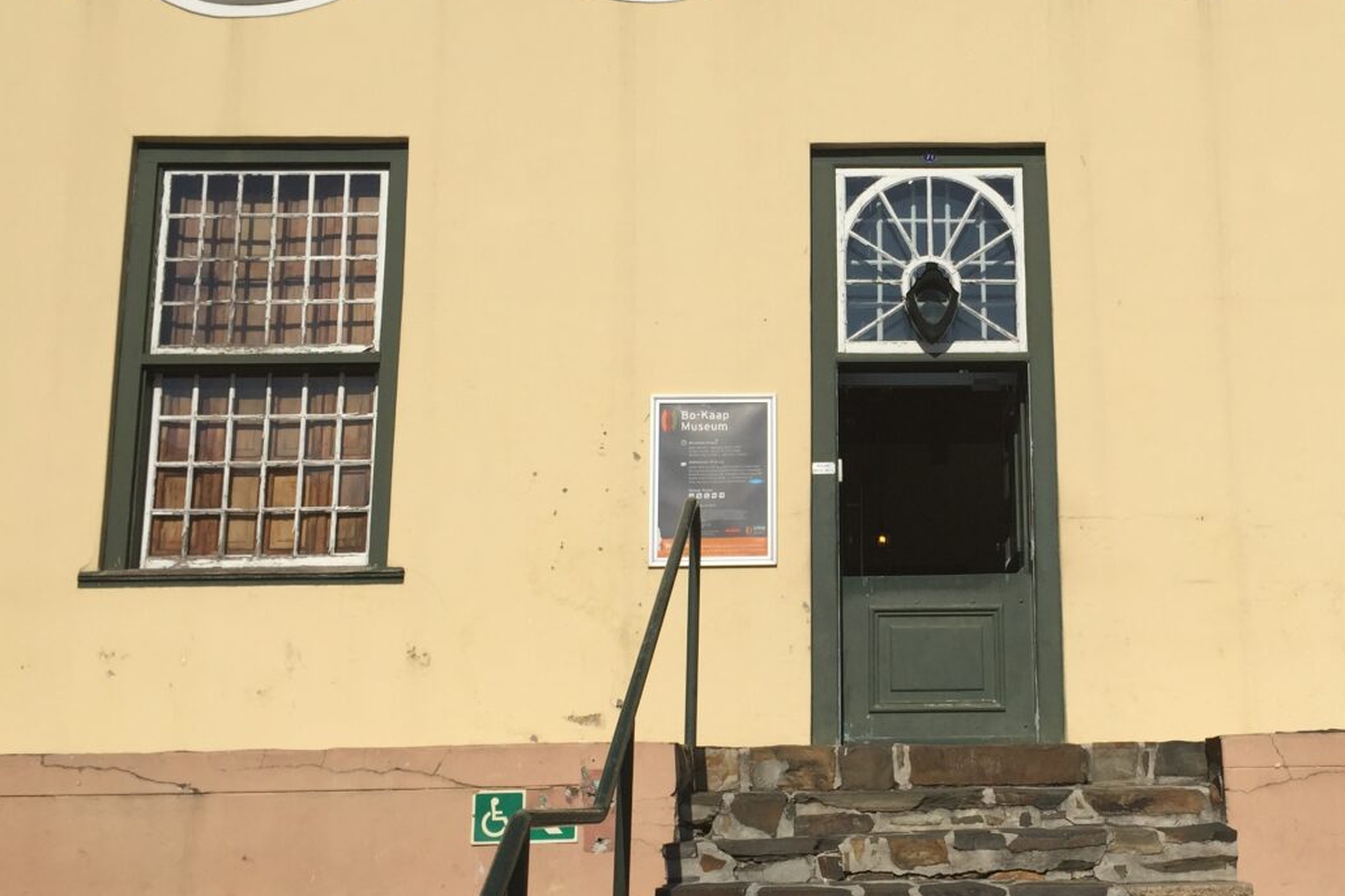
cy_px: 462
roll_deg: +0.9
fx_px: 1681
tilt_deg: +13.1
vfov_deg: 29.8
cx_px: 934
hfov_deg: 42.8
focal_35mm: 45
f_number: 2.2
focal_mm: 4.15
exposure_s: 1/5650
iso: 32
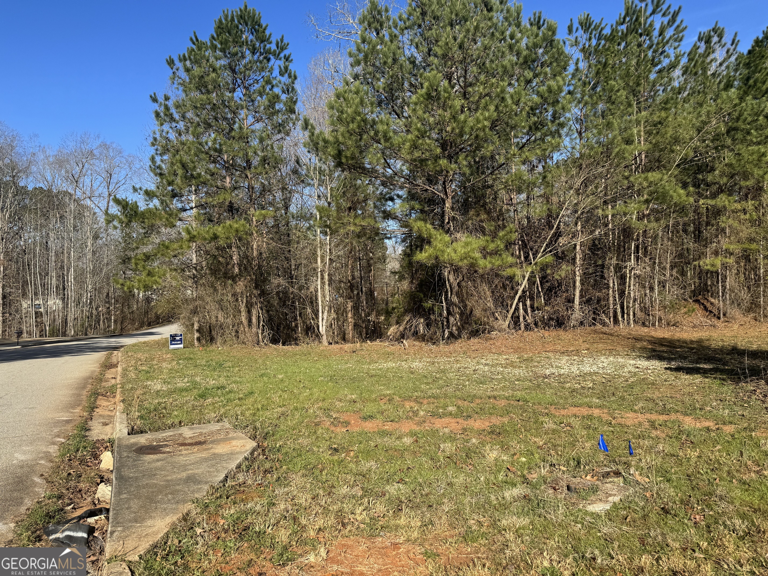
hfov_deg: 71.6
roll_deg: +0.1
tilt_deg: -0.2
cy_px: 288
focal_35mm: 24
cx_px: 384
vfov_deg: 56.8
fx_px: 532
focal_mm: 6.76
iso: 80
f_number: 1.78
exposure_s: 1/3413
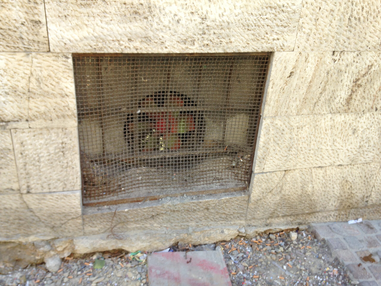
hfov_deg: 55.4
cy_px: 143
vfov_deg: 42.9
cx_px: 190
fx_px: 363
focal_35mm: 33
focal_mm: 4.12
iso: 50
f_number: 2.4
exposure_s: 1/140
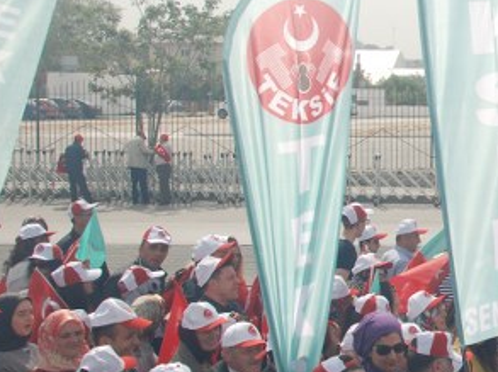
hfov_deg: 21.9
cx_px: 671
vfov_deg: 18.6
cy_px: 156
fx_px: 1135
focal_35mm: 79
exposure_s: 1/250
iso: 100
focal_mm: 20
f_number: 8
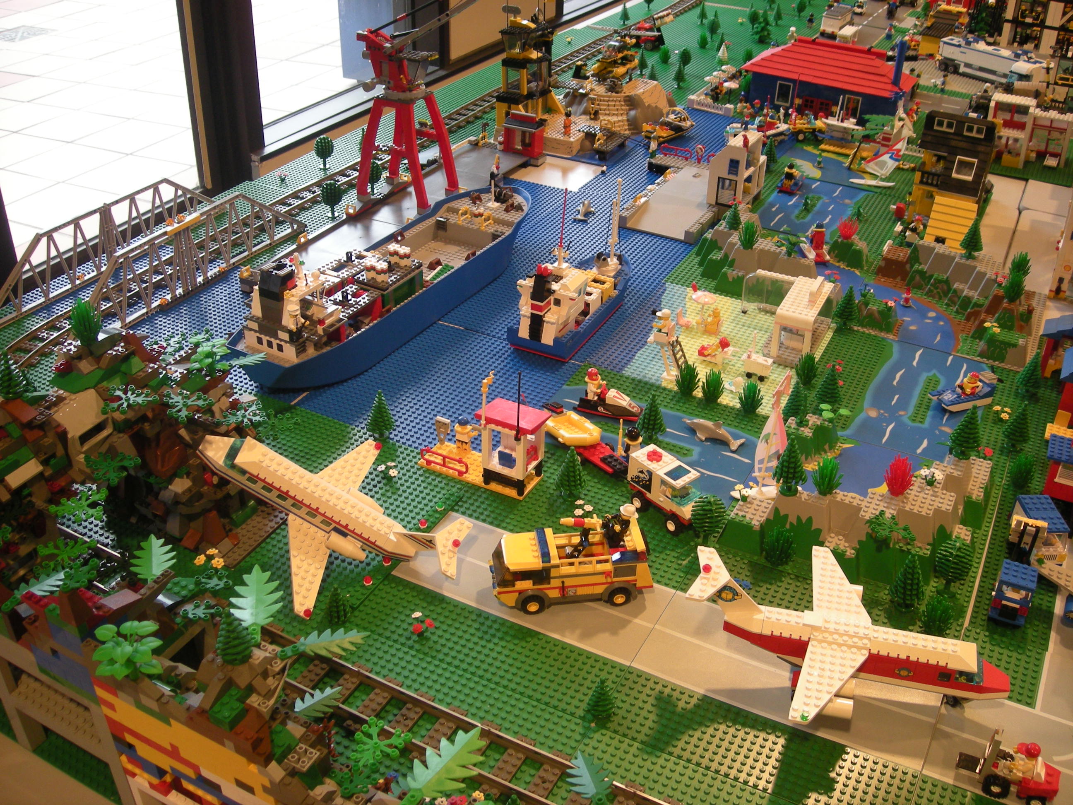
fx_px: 1085
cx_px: 536
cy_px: 402
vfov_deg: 40.7
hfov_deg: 52.6
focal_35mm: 35
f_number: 2.8
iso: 95
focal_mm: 5.7
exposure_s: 1/7.9
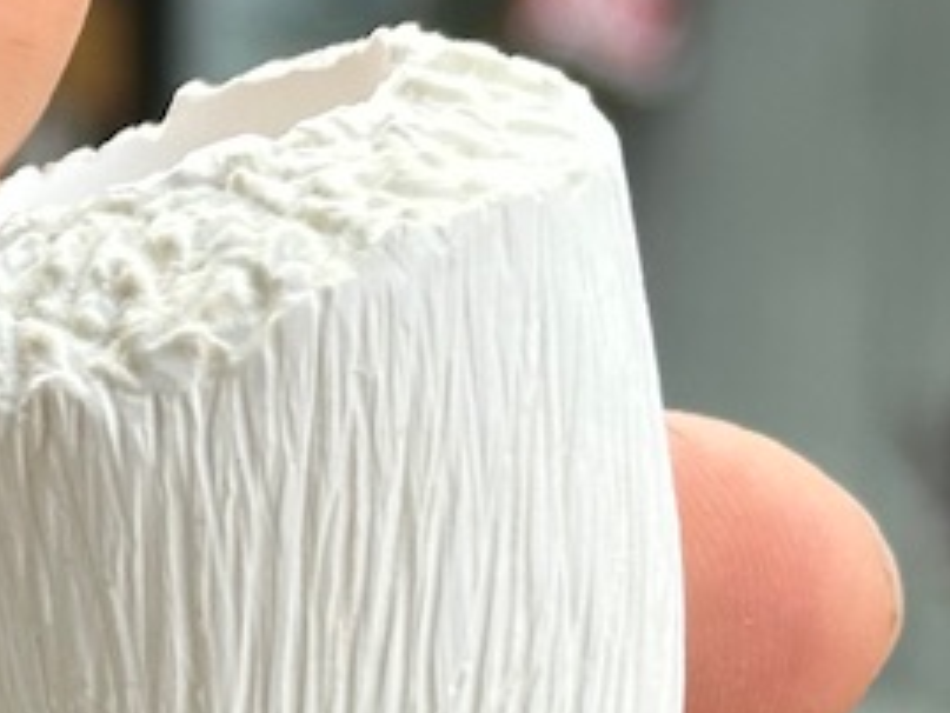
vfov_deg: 6.5
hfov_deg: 8.4
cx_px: -717
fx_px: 6260
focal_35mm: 228
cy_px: 515
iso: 64
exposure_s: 1/390
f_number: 1.78
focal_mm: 6.86
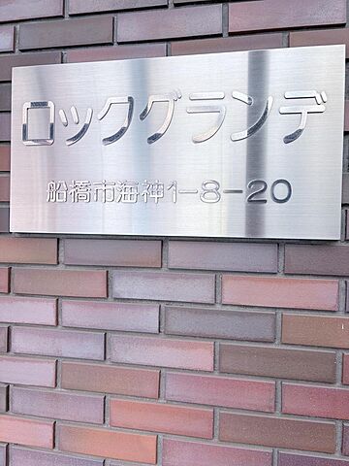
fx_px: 350
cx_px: 174
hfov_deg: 53.1
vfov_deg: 67.3
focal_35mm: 26
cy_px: 233
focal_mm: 5.96
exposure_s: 1/141
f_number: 1.6
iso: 32
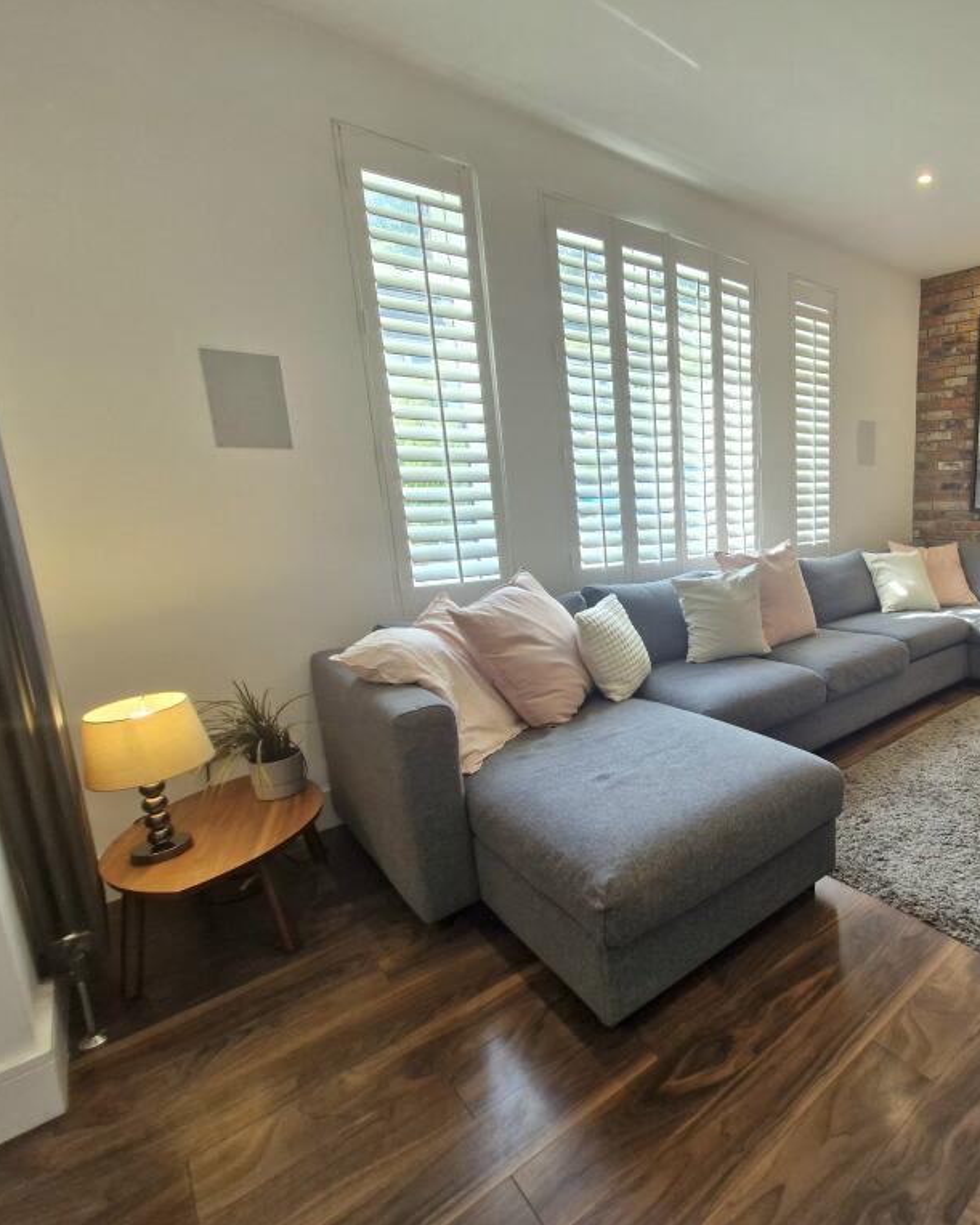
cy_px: 612
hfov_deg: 69.3
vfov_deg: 89.6
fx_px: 616
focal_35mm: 17
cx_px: 788
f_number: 2.2
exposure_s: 1/50
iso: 64
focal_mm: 1.74
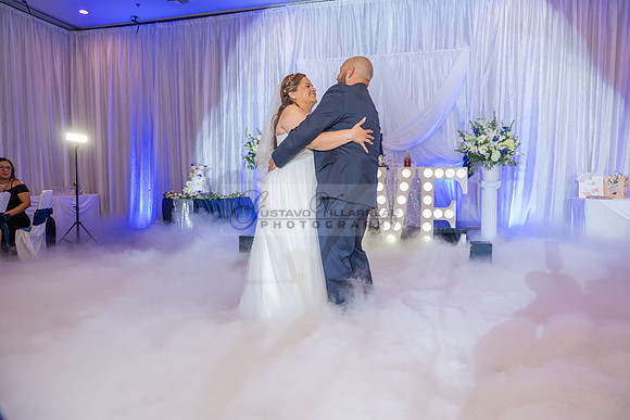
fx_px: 420
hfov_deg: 73.7
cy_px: 210
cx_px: 315
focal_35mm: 24
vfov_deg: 53.2
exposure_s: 1/200
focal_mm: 24
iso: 1600
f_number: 4
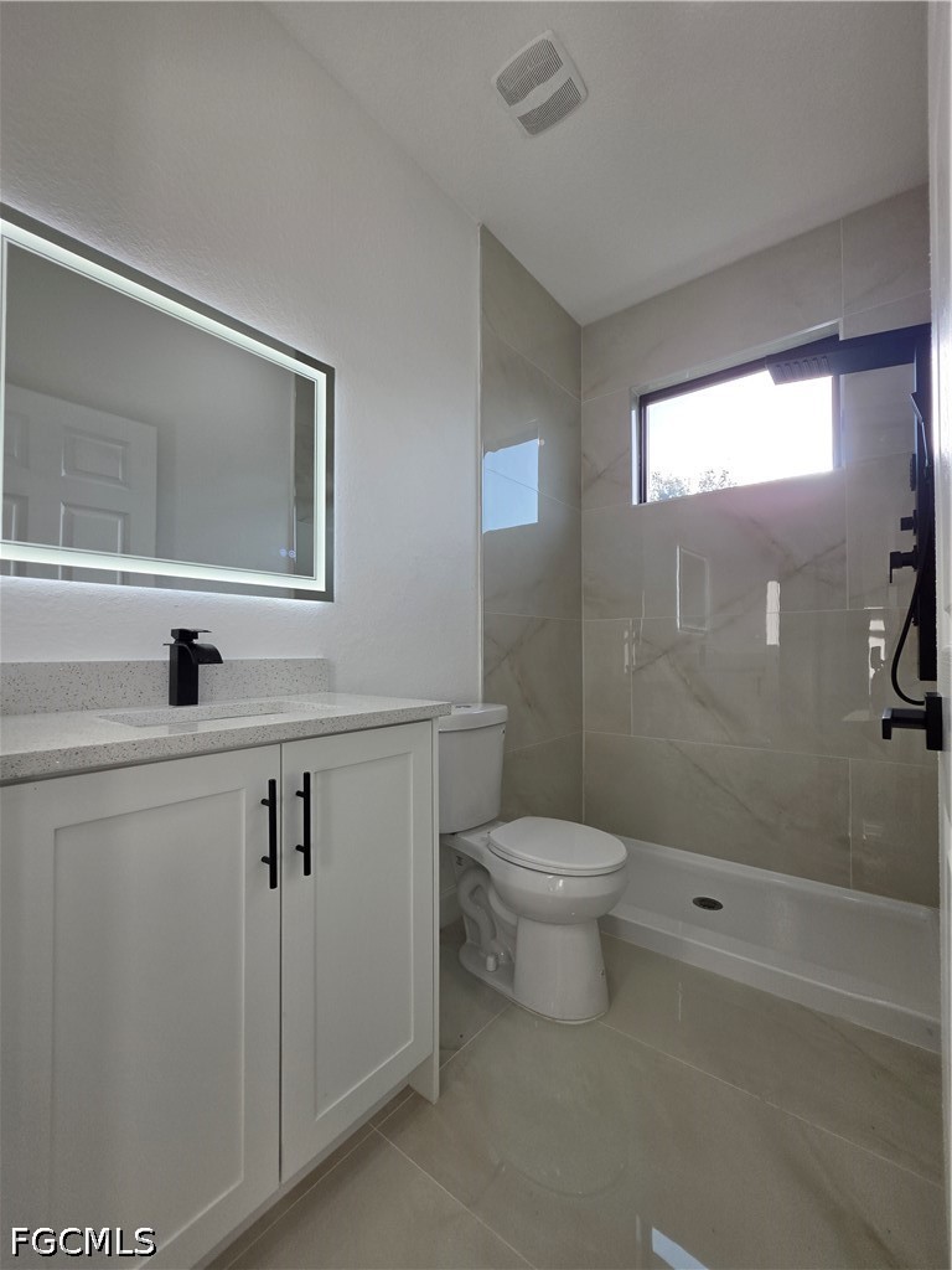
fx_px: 477
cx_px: 476
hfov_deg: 89.9
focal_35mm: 13
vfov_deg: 106.2
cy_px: 635
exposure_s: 1/283
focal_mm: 2.2
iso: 32
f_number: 1.9
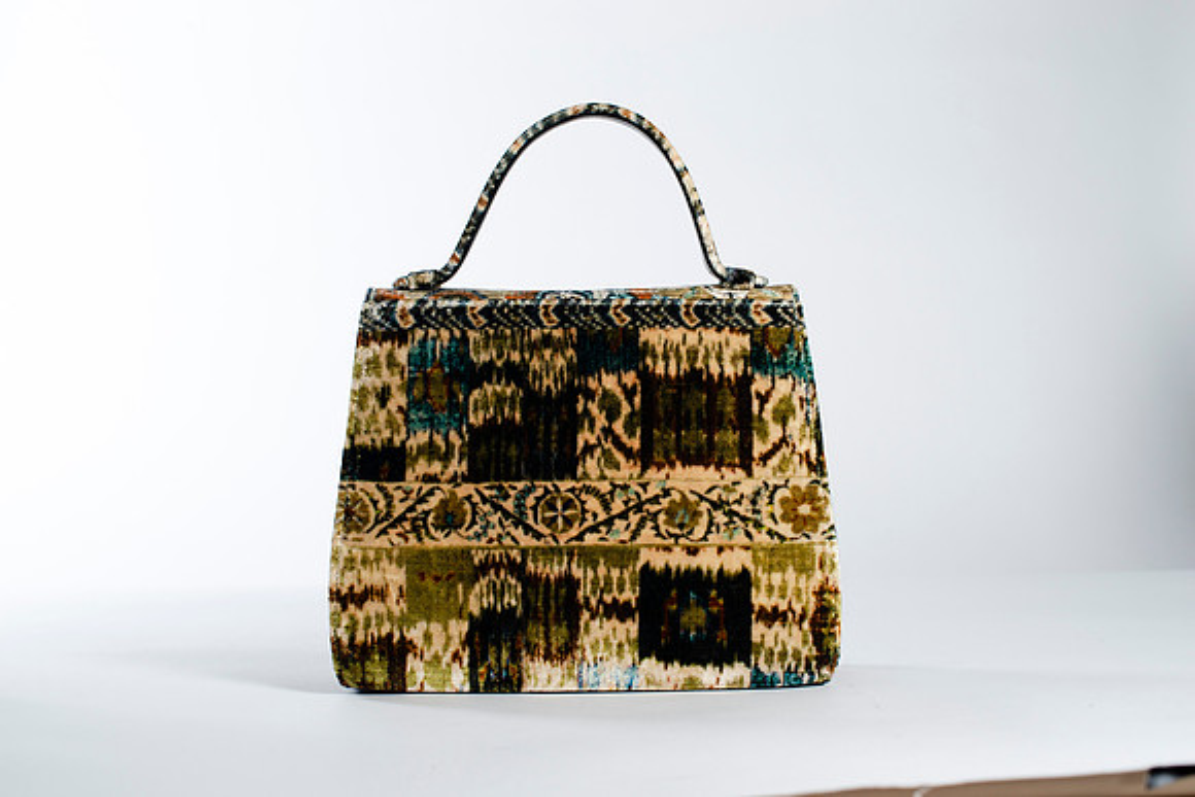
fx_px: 1661
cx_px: 598
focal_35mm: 50
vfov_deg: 27.0
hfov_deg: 39.6
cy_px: 398
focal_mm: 50
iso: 200
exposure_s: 1/200
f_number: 7.1
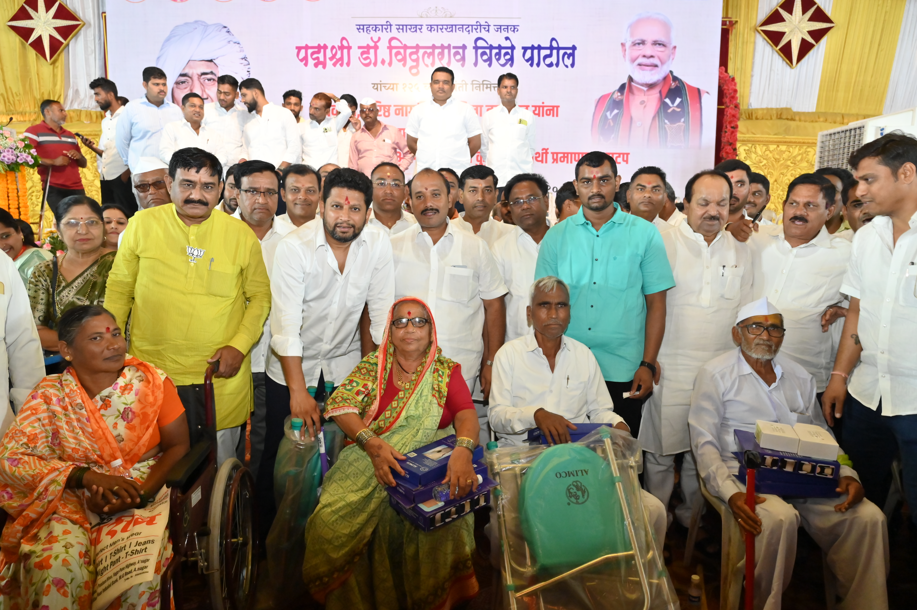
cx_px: 458
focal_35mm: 24
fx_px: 611
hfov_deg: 73.8
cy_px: 305
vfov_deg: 53.1
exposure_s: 1/160
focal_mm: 24
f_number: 6.3
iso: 4000
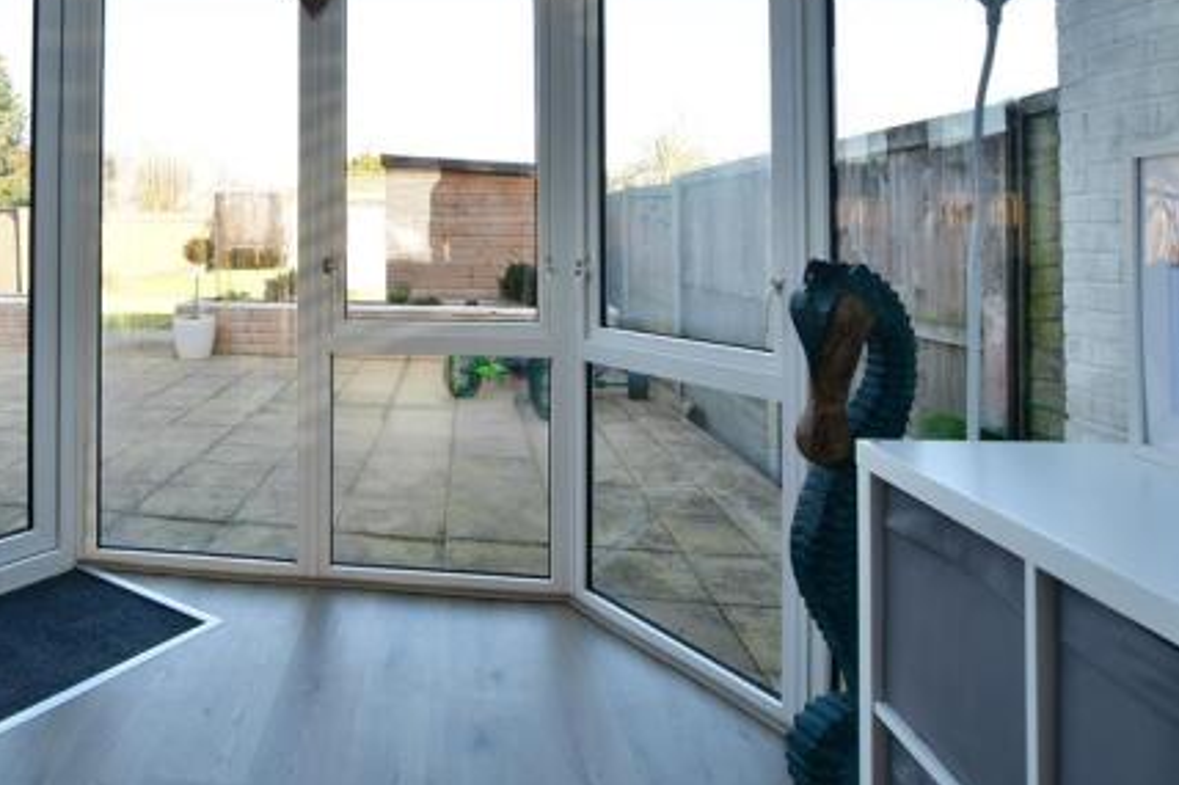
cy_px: 208
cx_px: 298
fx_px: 753
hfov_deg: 71.1
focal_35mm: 23
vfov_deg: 52.9
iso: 200
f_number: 6.3
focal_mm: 10
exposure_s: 1/100
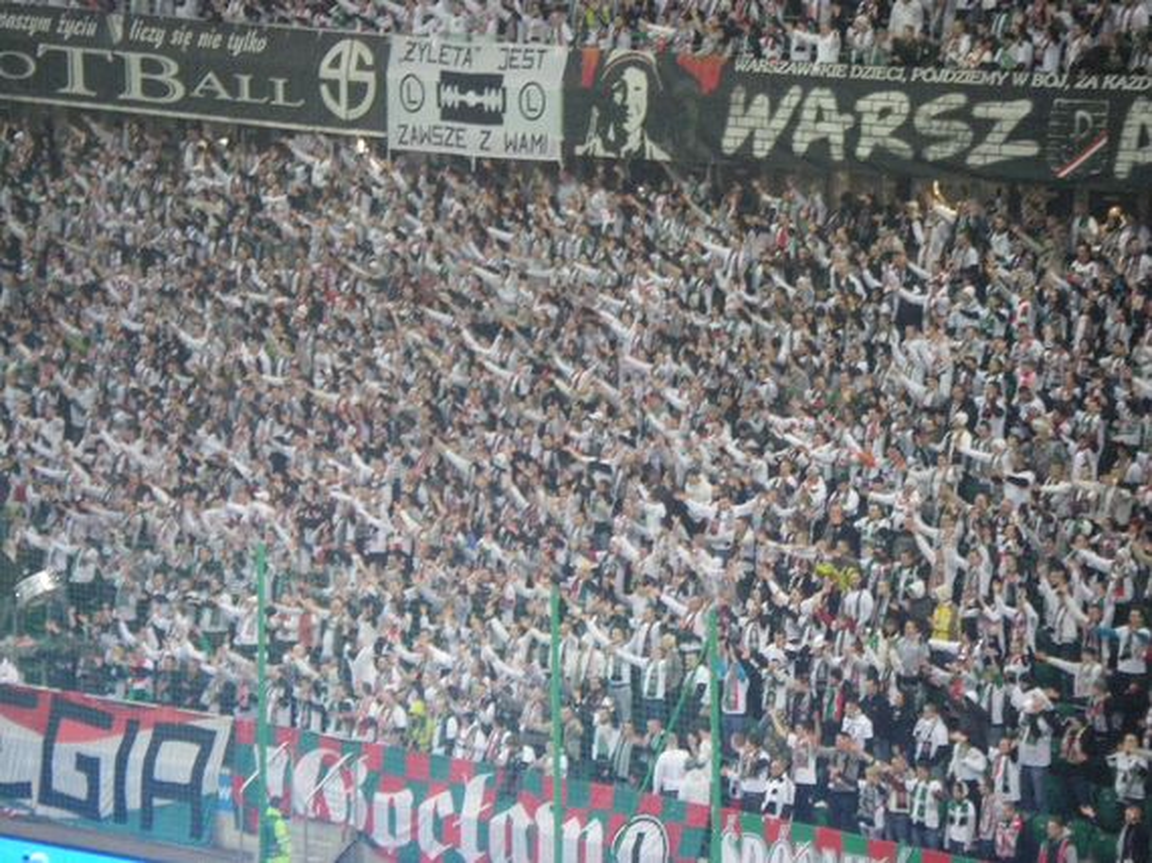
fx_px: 5622
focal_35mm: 169
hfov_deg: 11.7
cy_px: 432
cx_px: 576
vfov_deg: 8.8
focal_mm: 27.9
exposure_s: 1/60
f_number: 4.4
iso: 800
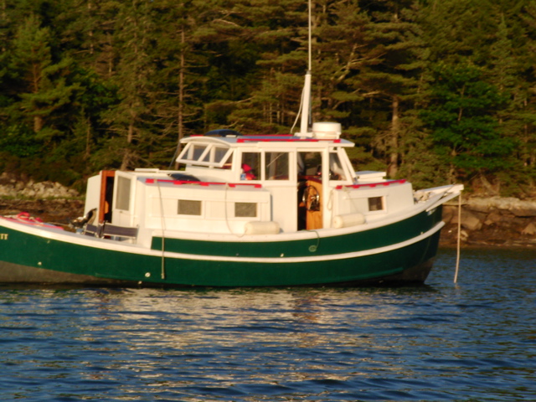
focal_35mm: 127
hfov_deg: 15.5
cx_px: 268
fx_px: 1966
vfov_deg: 11.7
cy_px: 201
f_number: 6.5
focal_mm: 19.4
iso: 50
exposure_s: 1/344
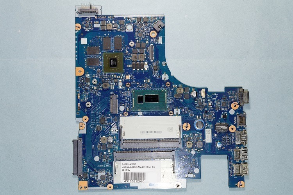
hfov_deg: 43.7
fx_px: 366
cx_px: 146
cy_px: 98
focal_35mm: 45
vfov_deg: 29.8
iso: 100
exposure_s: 1/5
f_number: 8
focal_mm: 30
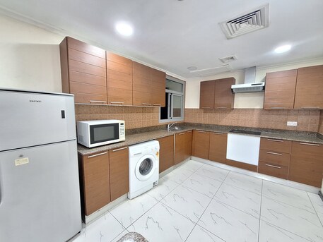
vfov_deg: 89.9
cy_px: 121
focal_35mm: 13
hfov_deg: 106.2
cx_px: 162
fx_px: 121
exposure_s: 1/25
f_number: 2.2
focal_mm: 1.74
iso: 200
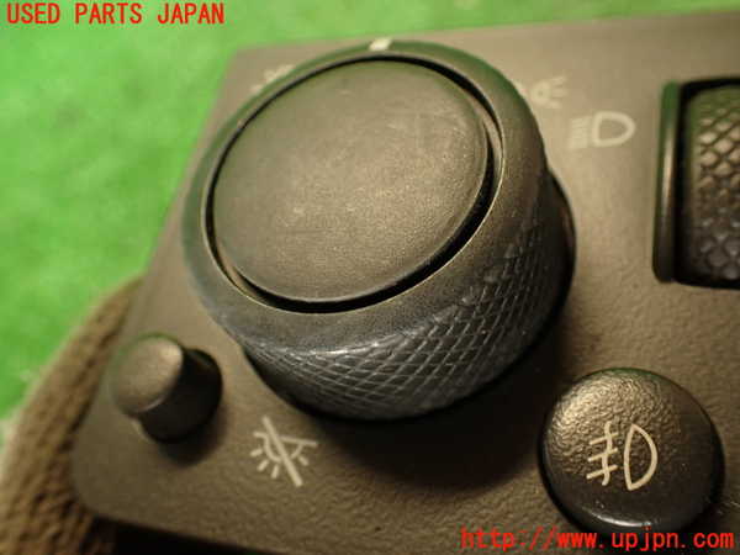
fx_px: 684
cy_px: 278
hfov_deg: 56.8
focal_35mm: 32
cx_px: 370
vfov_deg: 44.2
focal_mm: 5.79
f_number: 2.4
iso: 250
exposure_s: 1/30
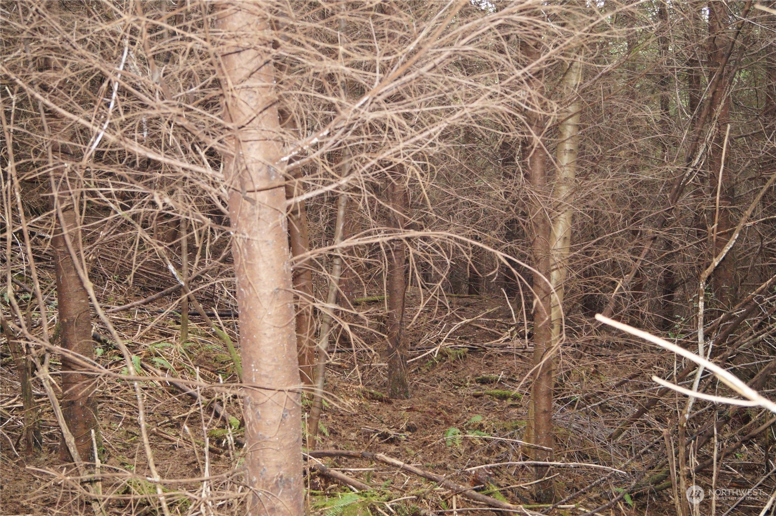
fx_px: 969
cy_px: 258
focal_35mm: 45
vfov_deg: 29.8
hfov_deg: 43.6
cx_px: 388
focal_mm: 30
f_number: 4.5
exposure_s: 1/60
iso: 2500
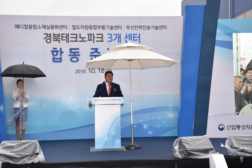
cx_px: 126
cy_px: 84
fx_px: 490
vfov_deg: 19.5
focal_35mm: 70
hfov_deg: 28.8
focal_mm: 70
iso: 250
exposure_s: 1/125
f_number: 5.6
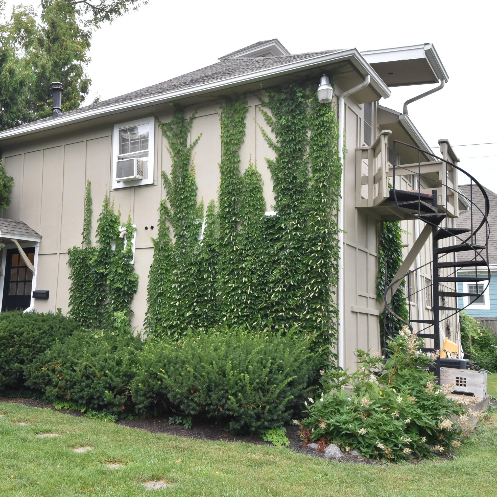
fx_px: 569
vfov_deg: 47.2
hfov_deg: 46.1
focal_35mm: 35
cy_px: 247
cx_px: 148
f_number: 8
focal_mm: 18
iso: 800
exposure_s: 1/250
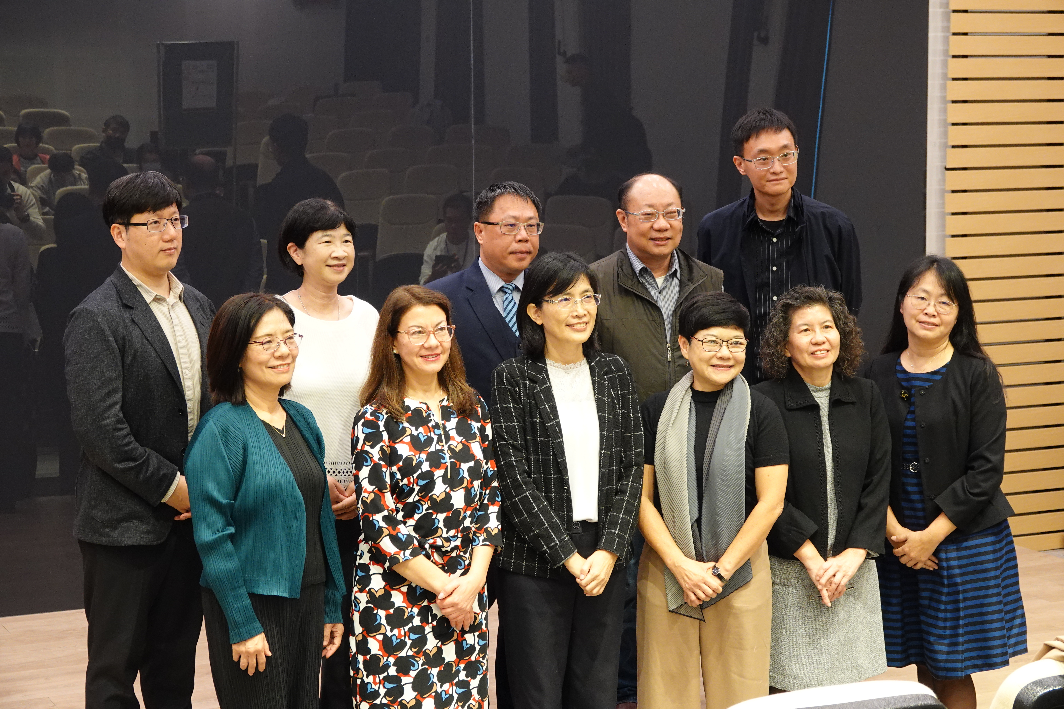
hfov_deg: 28.1
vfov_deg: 18.9
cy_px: 354
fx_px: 2128
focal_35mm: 72
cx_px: 532
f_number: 3.5
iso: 800
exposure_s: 1/25
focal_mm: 26.42
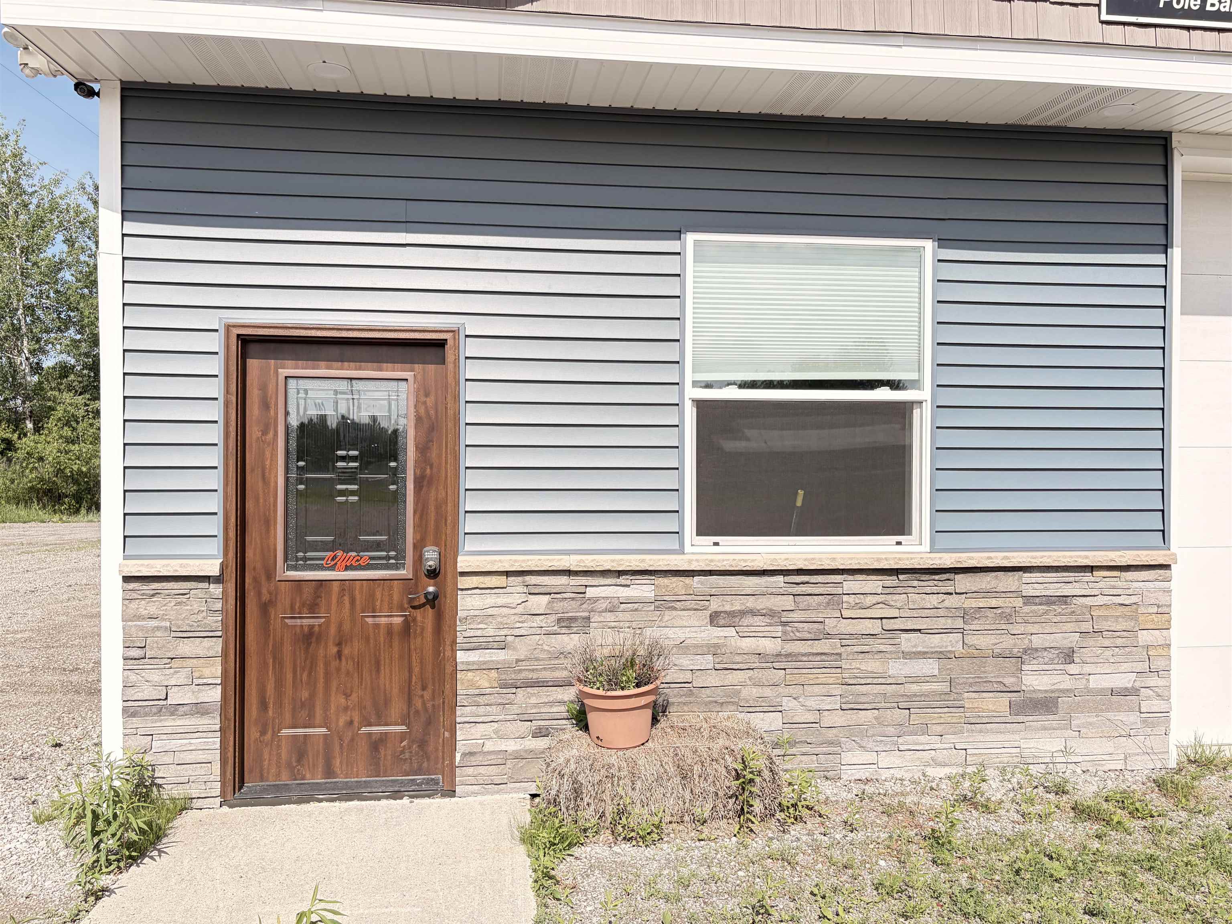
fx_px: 925
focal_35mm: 26
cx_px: 616
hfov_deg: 67.3
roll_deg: +1.7
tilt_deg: +1.6
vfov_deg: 53.1
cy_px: 462
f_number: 1.6
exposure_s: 1/1751
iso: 64
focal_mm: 5.96
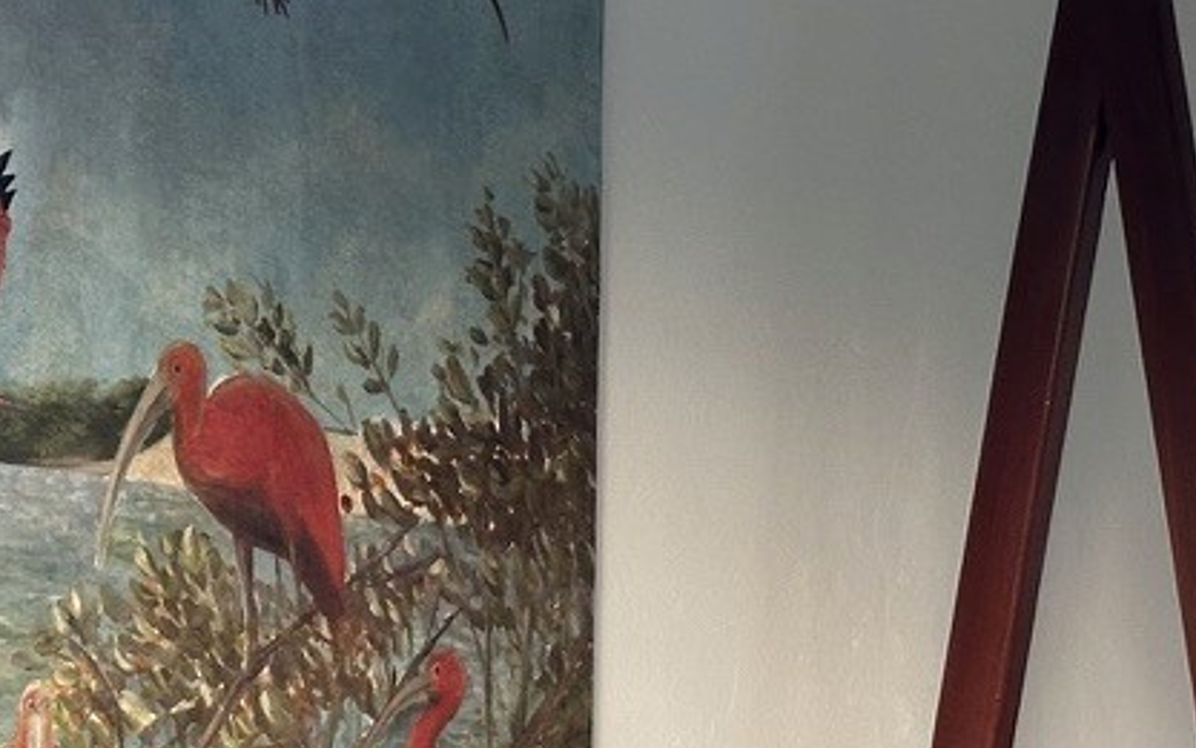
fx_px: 4076
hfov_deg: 16.5
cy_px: 453
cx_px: 1053
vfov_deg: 10.5
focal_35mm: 125
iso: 250
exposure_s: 1/40
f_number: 1.78
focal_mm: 6.86
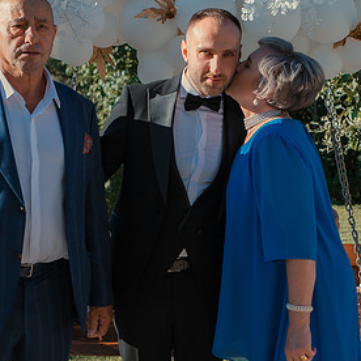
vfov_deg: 19.7
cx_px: 194
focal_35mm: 88
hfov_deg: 19.7
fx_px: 1038
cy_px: 136
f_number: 4
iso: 100
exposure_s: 1/250
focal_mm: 40
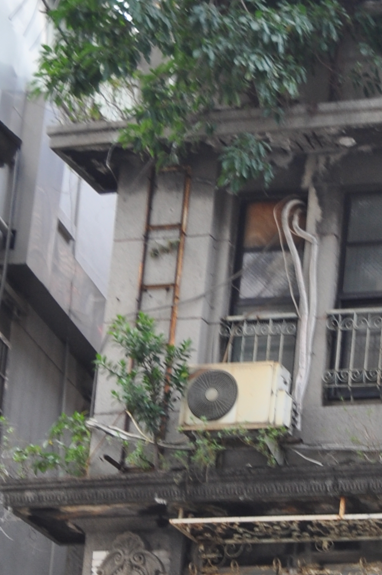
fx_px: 2298
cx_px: 670
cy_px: 800
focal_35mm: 144
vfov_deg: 13.6
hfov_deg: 9.1
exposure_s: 1/40
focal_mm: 26
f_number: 6.3
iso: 200
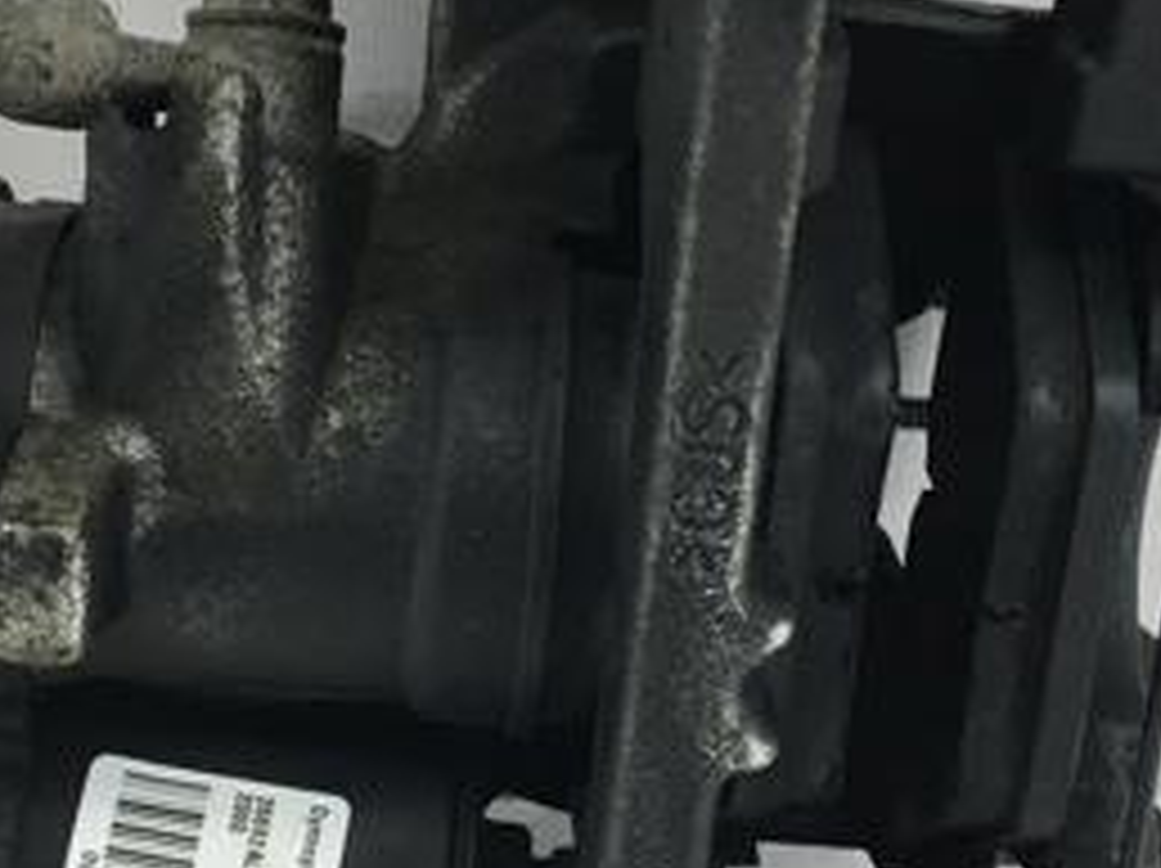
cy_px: 531
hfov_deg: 27.0
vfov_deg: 20.4
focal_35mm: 72
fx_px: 2413
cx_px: 490
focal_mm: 4.15
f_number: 2.2
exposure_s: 1/33
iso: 32
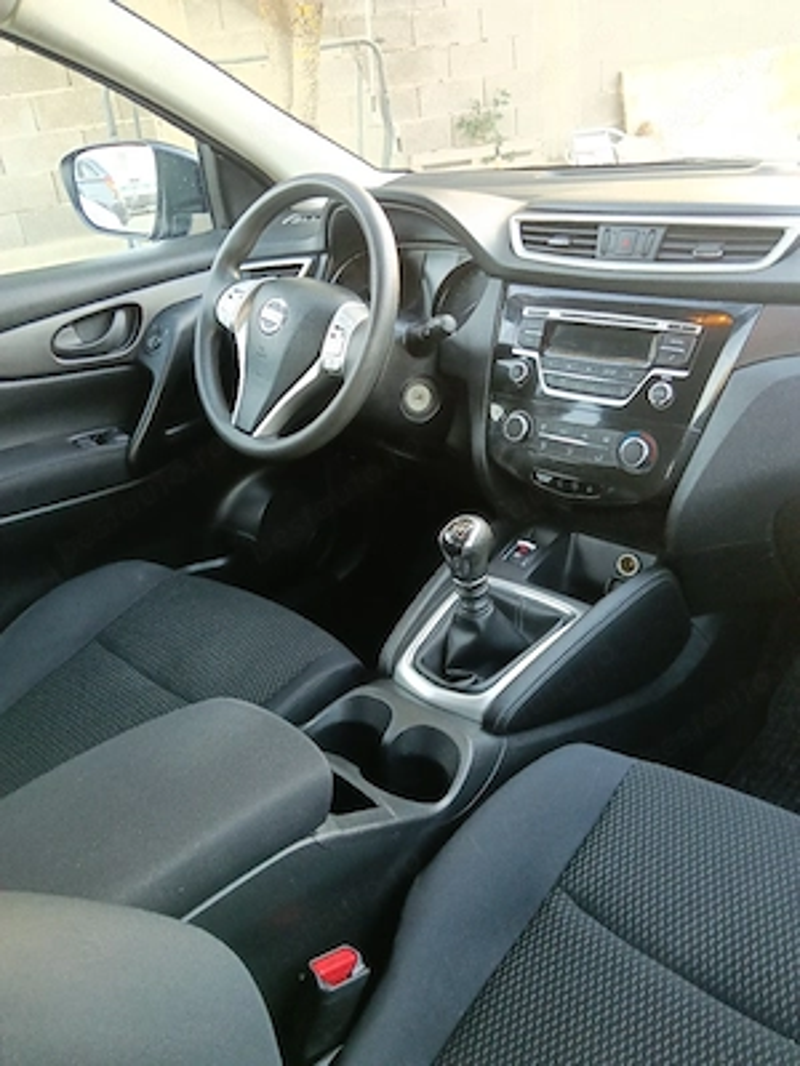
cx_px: 400
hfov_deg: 51.4
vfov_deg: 65.3
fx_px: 832
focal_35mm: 27
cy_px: 533
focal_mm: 3.98
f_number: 2.8
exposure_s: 1/33.3
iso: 320
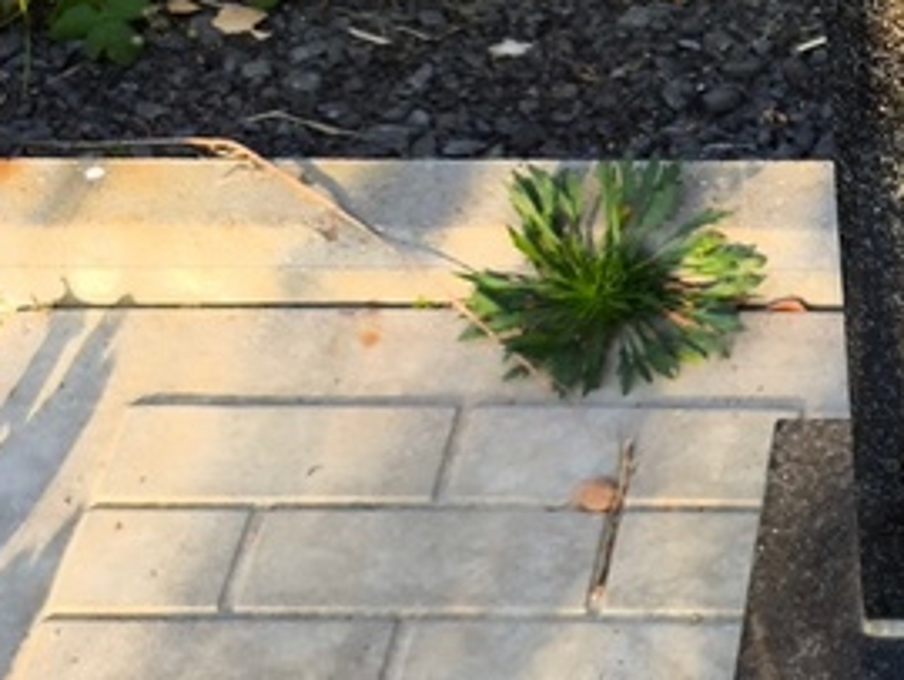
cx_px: 1184
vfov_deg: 10.0
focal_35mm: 148
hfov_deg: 12.9
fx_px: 3868
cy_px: 104
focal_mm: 4.71
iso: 50
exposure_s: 1/219
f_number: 1.7
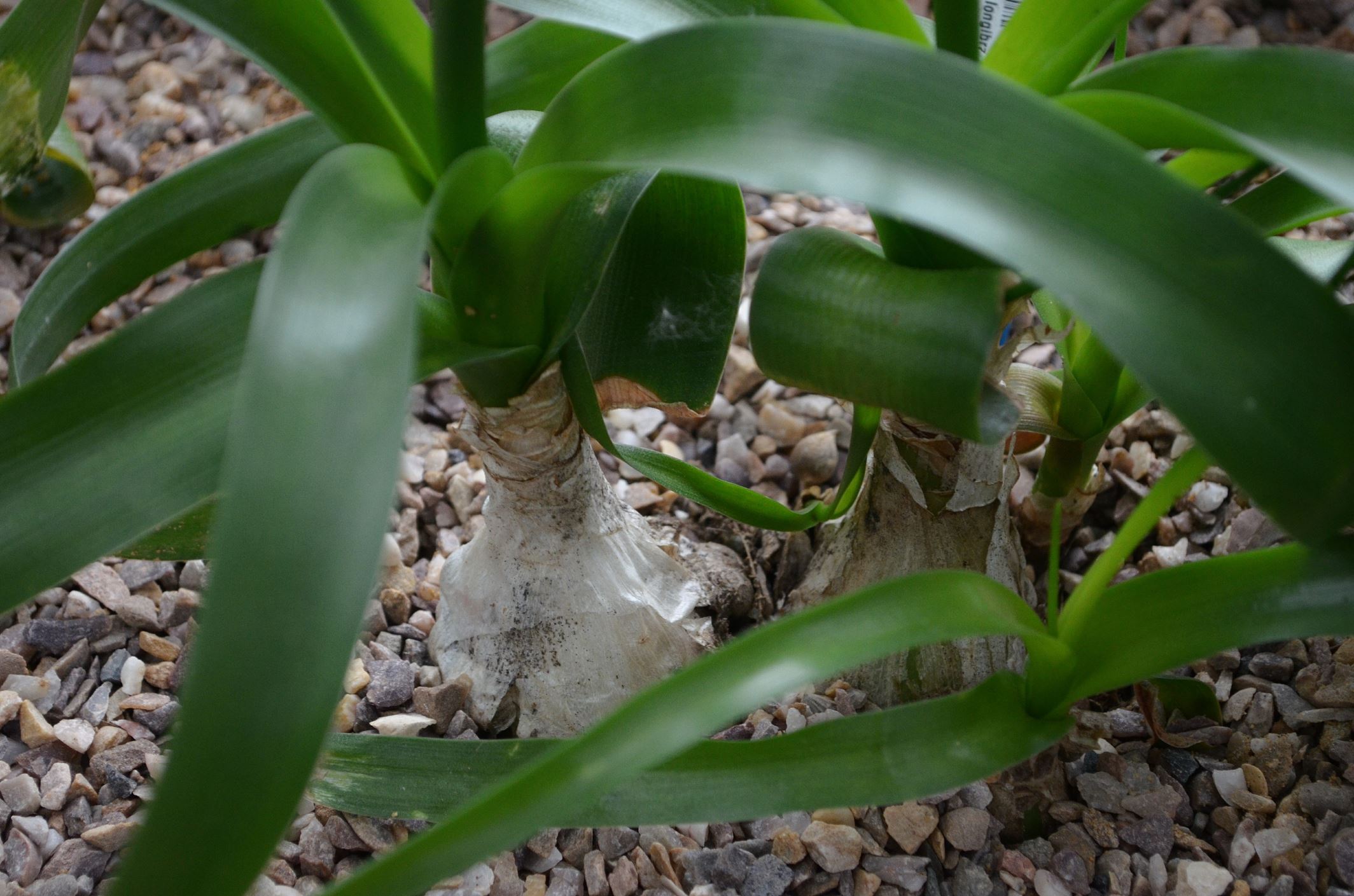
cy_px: 448
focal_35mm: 82
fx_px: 3096
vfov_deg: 16.5
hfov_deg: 24.7
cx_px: 677
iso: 1250
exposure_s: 1/160
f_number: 5.6
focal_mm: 55
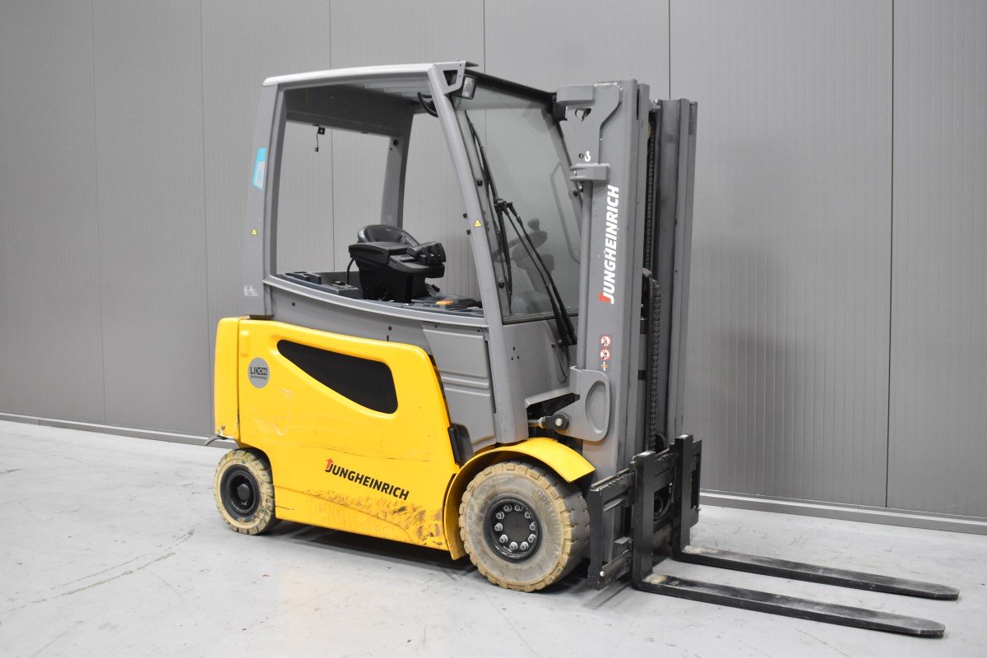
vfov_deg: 36.9
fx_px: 987
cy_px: 329
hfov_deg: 53.1
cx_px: 494
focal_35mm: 36
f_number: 4.5
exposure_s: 1/40
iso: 1600
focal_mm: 24
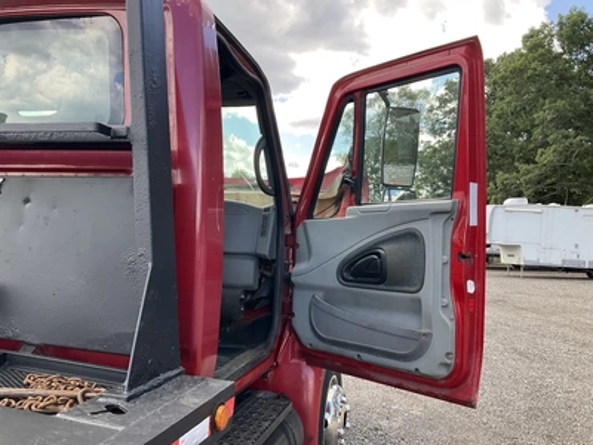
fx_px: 497
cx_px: 296
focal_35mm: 29
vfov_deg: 48.2
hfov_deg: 61.7
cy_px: 222
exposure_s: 1/236
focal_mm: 3
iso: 20
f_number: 1.8
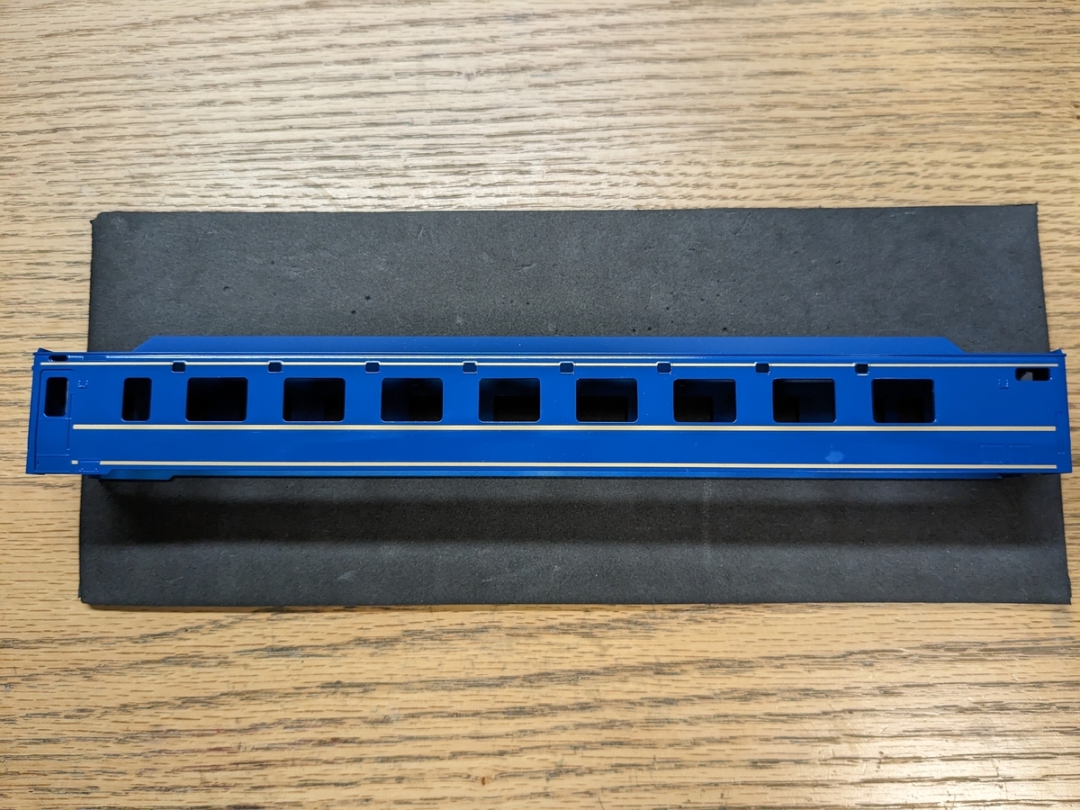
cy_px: 405
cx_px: 540
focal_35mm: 27
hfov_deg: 65.3
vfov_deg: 51.4
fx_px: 842
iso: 282
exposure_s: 1/120
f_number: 1.73
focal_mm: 4.38
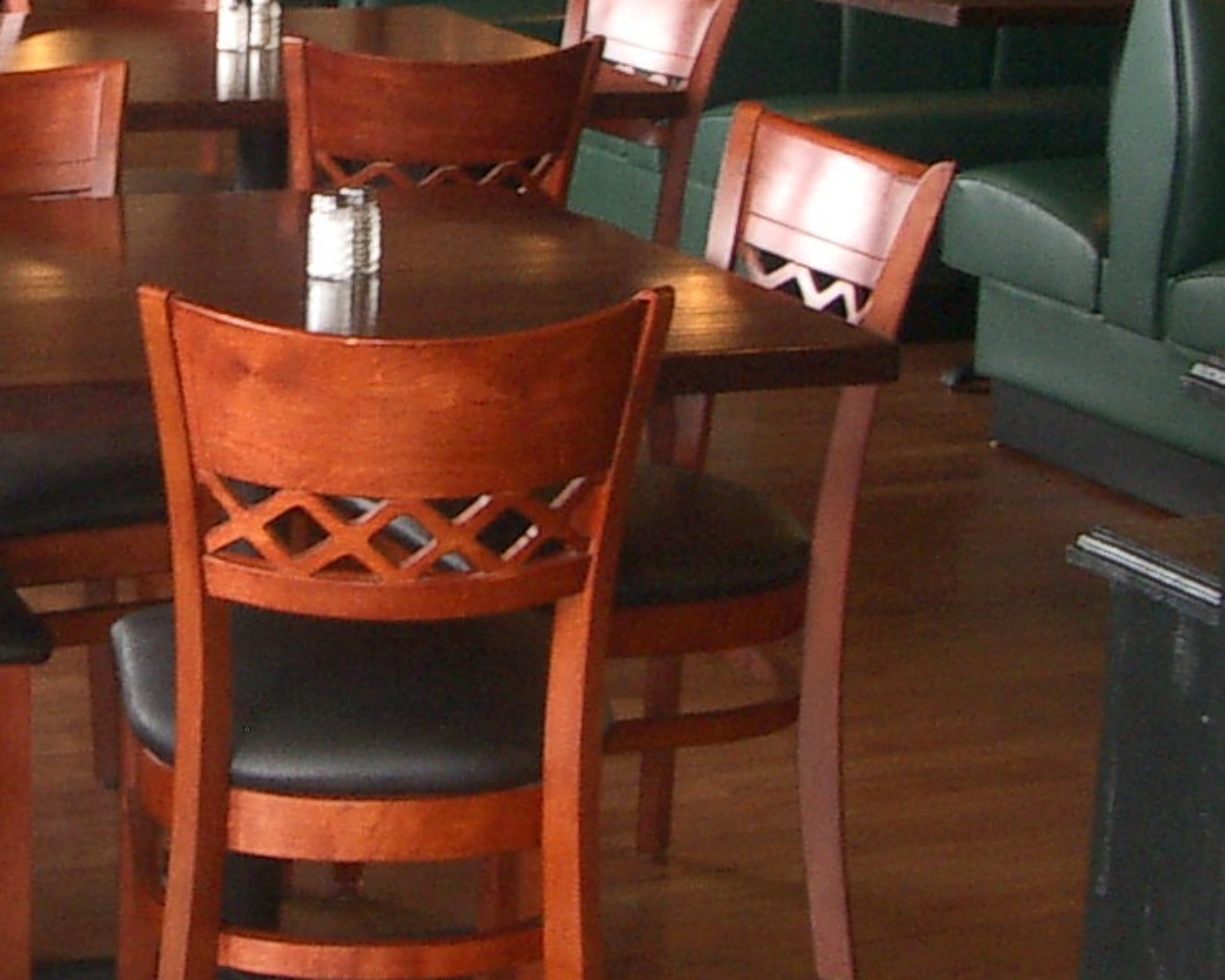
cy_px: 77
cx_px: 108
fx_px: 3445
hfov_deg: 19.8
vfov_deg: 16.0
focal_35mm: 95
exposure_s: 1/40
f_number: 2.6
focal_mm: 5.8
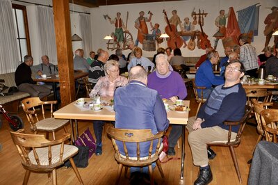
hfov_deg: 57.3
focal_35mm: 33
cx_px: 139
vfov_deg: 39.9
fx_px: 255
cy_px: 92
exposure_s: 1/60
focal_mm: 22
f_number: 3.8
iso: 200
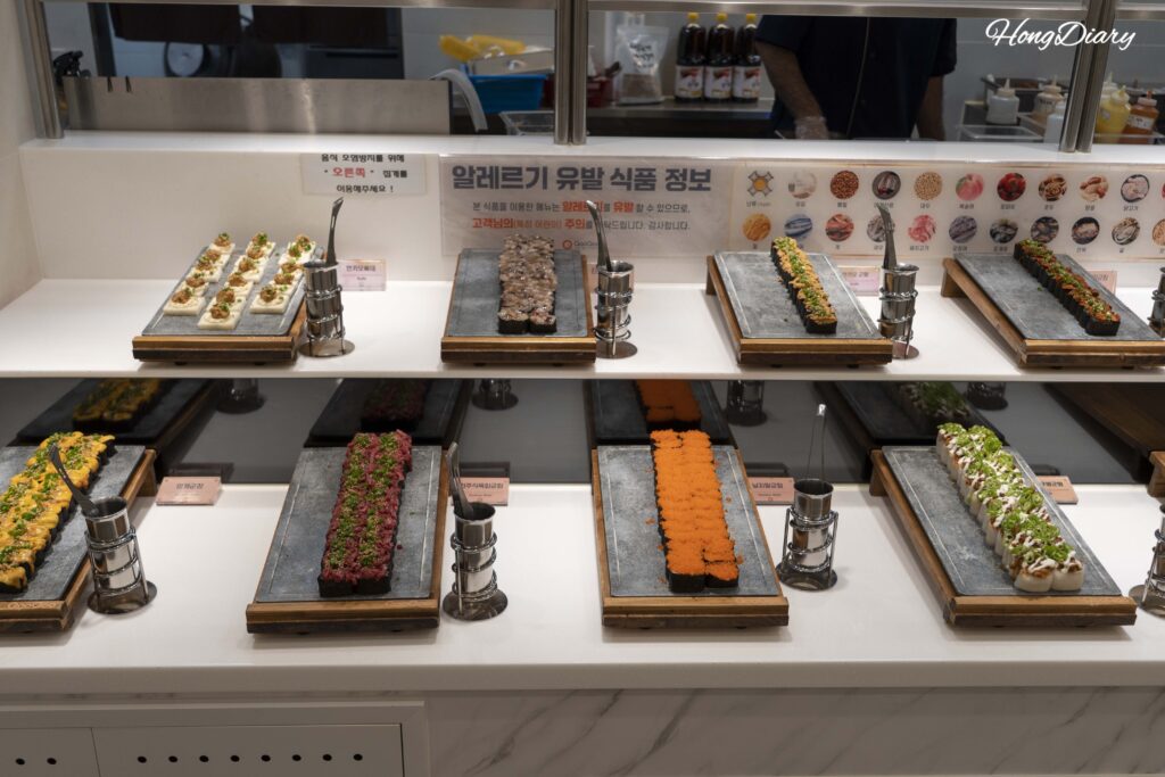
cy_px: 388
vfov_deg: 38.9
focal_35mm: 34
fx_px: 1100
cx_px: 582
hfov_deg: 55.8
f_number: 4.5
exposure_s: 1/160
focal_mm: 34
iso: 320
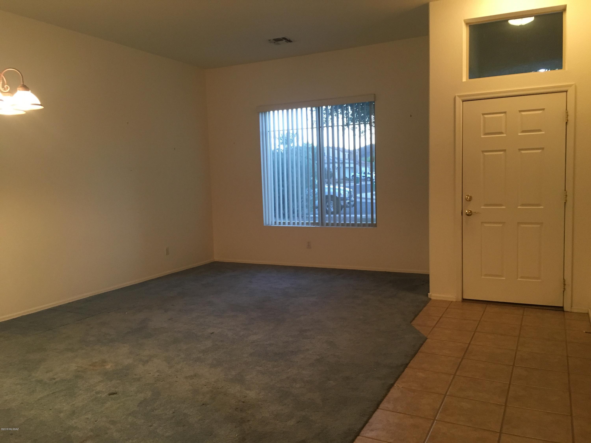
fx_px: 495
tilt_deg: -4.6
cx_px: 296
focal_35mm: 29
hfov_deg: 61.7
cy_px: 222
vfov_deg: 48.2
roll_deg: +2.3
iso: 200
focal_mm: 4.15
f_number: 2.2
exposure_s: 1/24
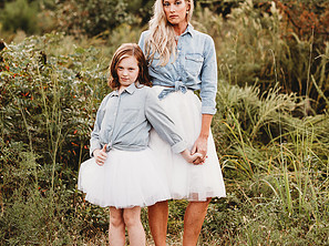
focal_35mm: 124
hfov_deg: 15.9
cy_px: 63
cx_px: 164
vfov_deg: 11.9
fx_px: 1177
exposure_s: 1/200
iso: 125
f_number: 2.2
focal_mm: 85
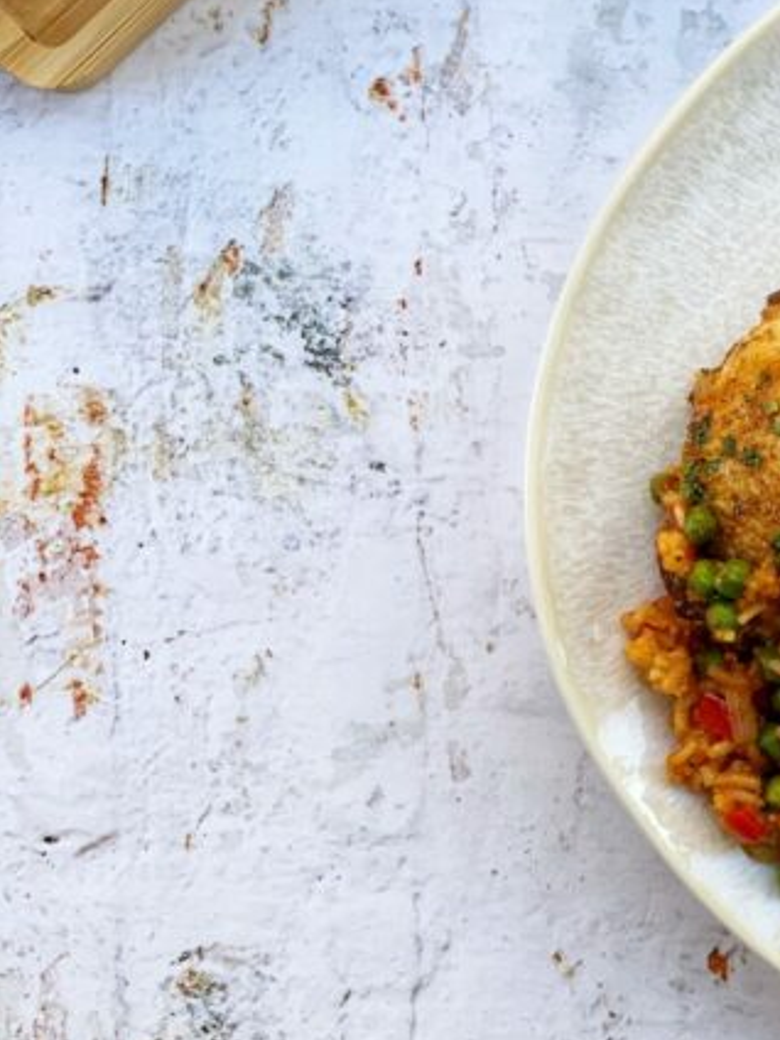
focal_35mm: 98
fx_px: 2944
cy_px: 167
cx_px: 733
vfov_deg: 19.8
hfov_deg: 14.9
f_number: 2.4
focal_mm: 6
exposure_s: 1/122
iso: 32
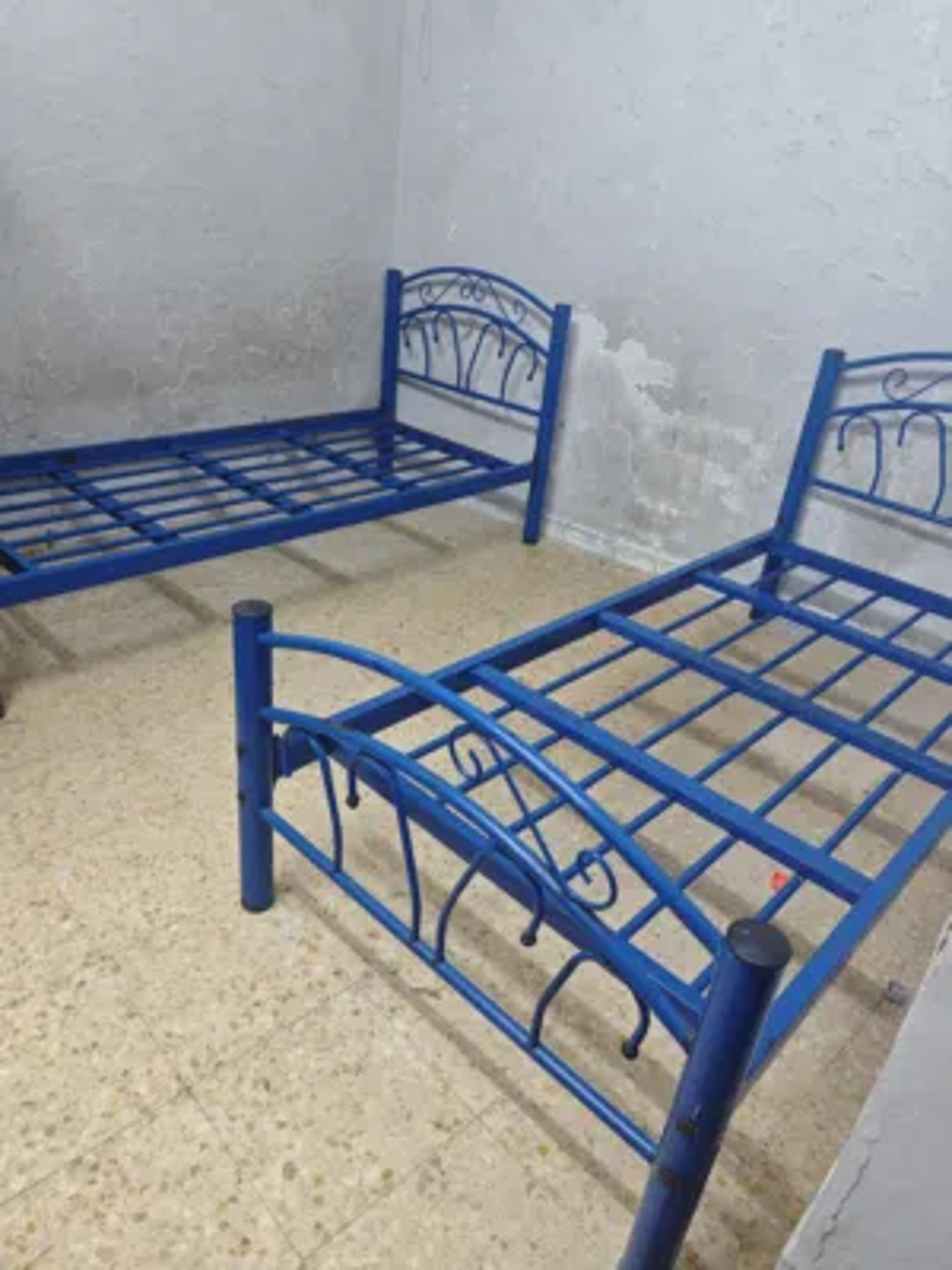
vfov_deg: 73.9
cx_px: 476
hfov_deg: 58.9
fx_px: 843
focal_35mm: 23
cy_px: 635
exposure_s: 1/33.3
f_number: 1.63
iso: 1000
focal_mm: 8.72
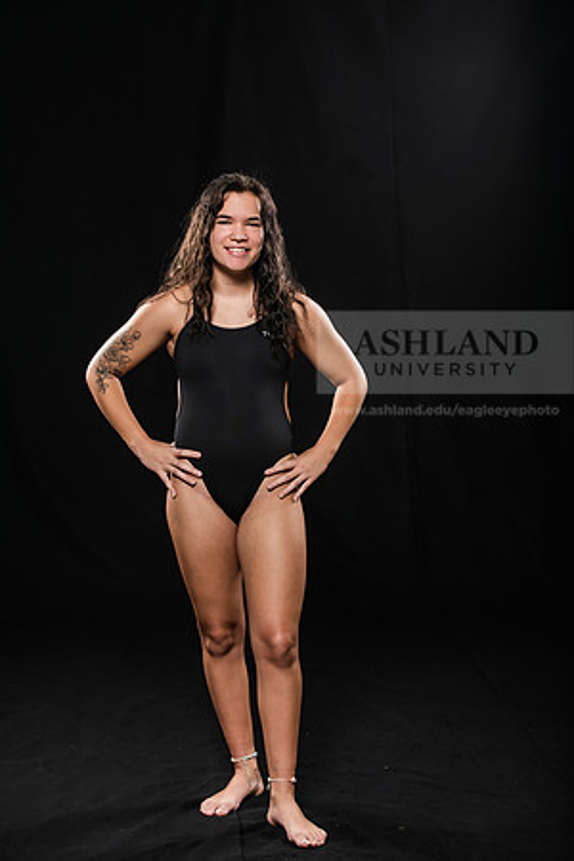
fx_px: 1794
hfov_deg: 18.2
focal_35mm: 75
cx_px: 287
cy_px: 430
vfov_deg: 27.0
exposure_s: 1/250
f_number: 5.6
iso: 320
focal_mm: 75
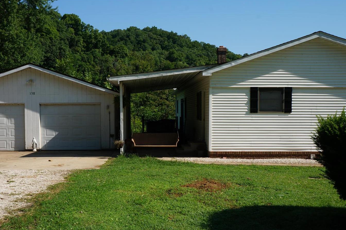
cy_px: 134
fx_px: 480
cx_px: 148
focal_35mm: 50
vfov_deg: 26.9
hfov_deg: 39.6
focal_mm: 28
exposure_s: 1/80
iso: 100
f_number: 14
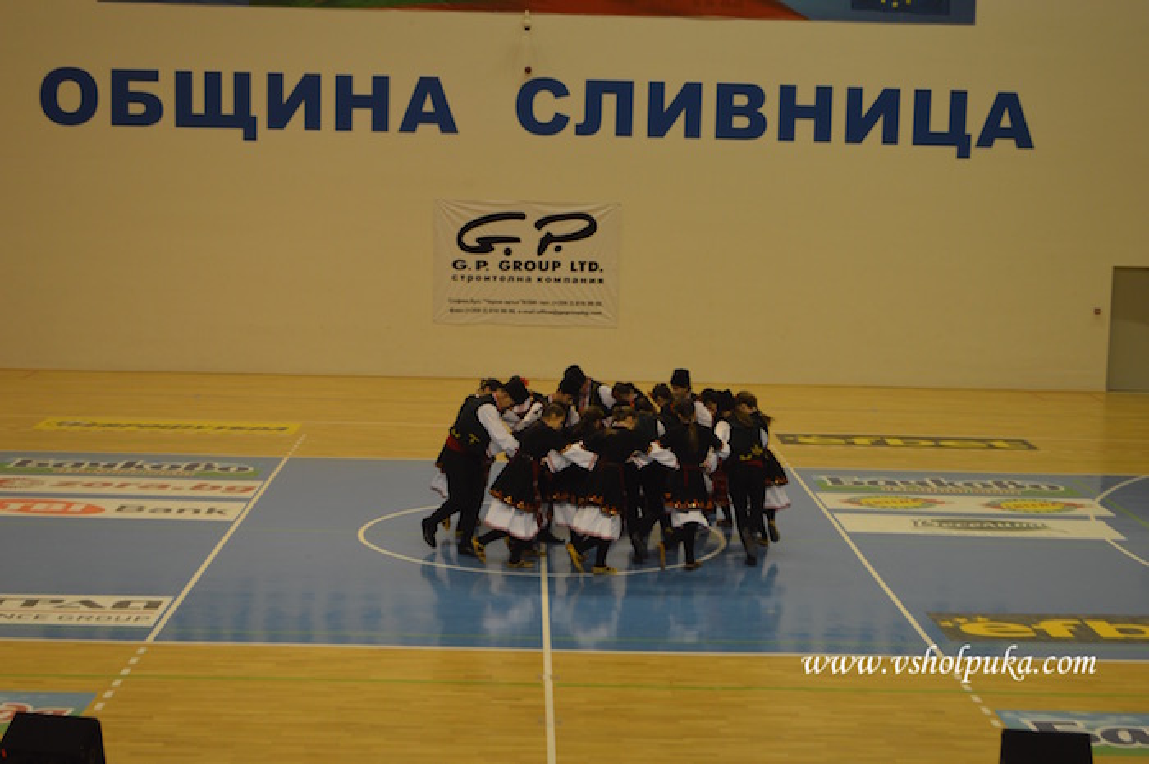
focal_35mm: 60
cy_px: 382
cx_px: 574
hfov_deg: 33.4
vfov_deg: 22.6
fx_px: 1913
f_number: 5.3
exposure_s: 1/125
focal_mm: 40
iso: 400
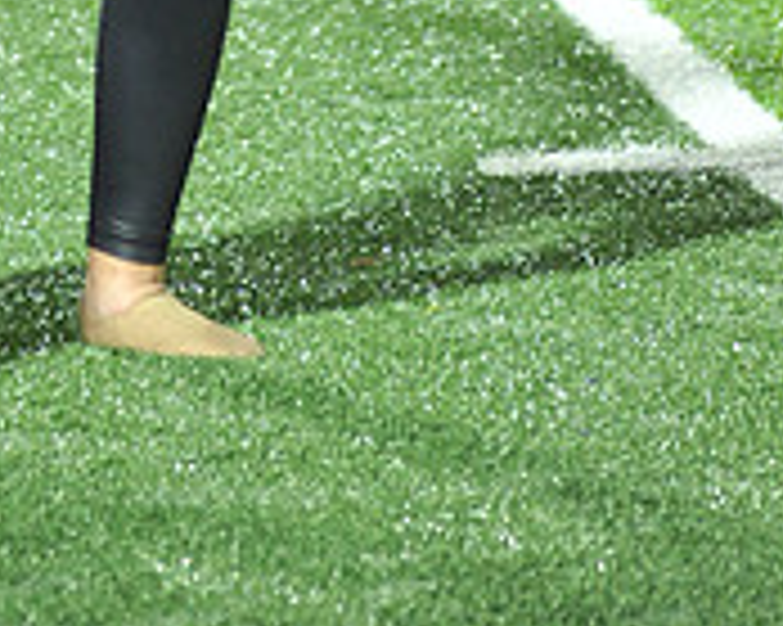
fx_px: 14499
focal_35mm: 626
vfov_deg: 2.5
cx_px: -54
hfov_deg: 3.1
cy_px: -658
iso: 4000
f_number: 5.6
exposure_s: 1/250
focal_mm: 200
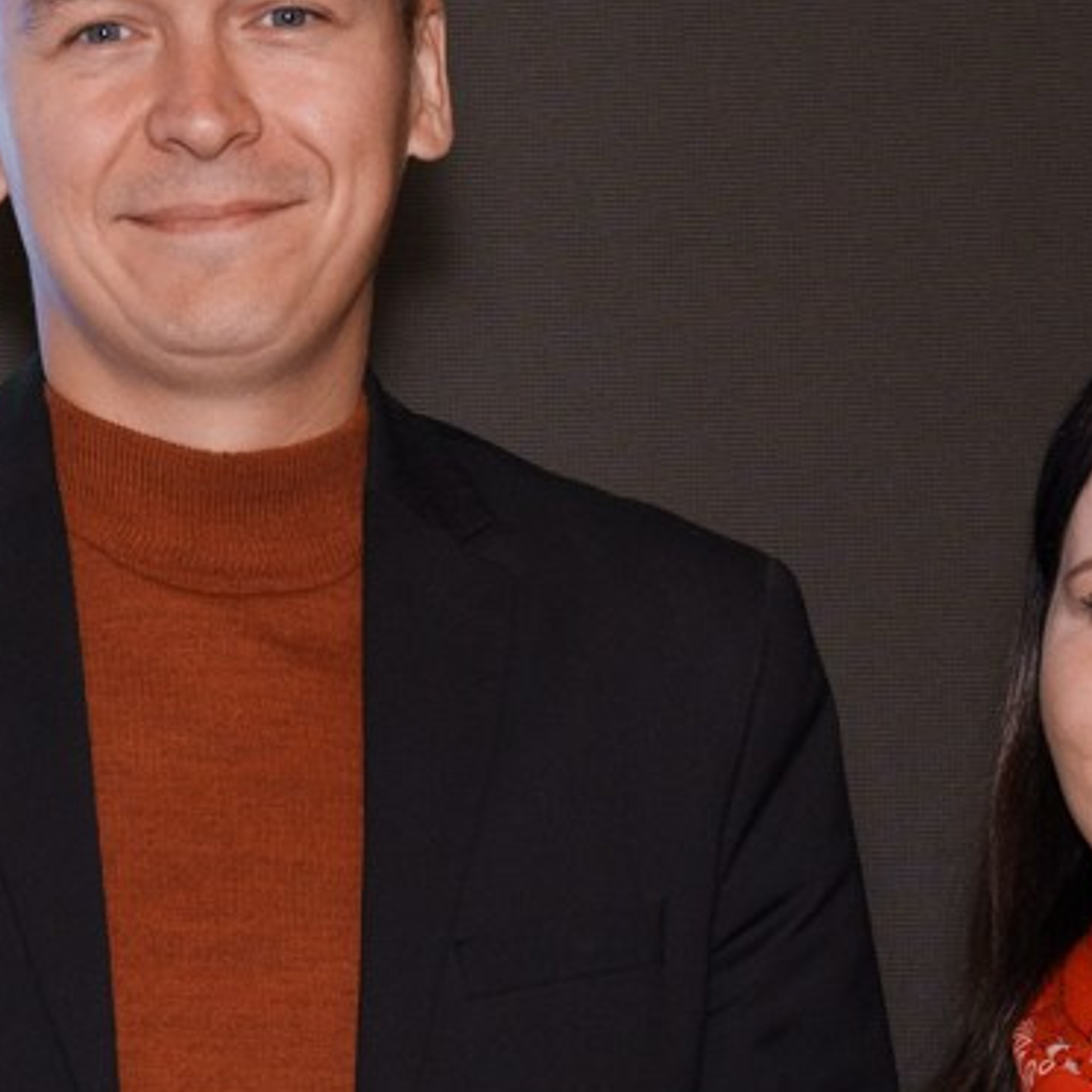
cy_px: 1606
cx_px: 26
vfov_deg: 6.2
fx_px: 9922
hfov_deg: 6.3
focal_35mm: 278
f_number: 4
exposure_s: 1/250
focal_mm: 60
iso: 800
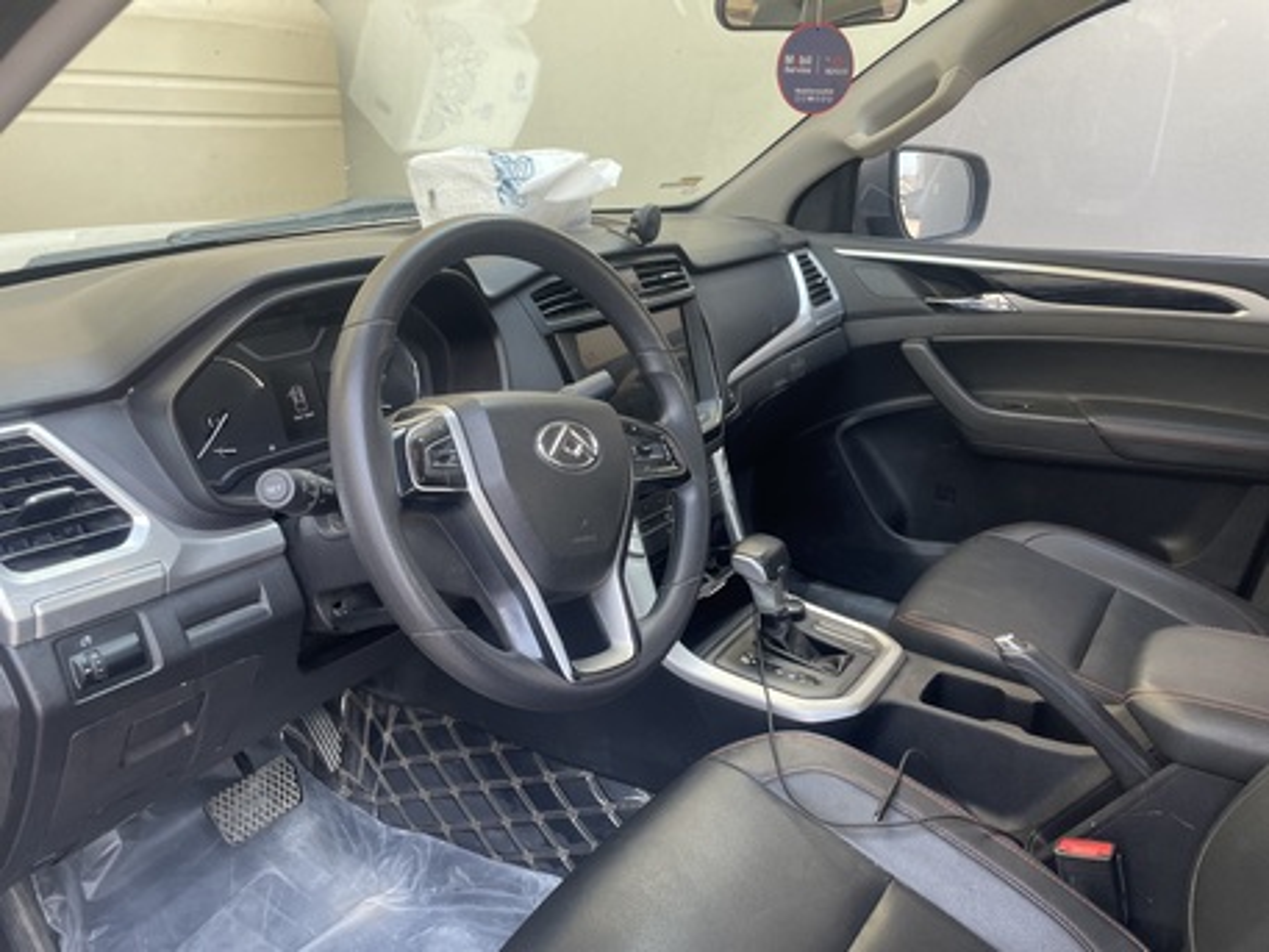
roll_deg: -1.4
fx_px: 953
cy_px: 476
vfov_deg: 53.1
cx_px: 634
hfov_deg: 67.3
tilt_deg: -19.7
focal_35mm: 26
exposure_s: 1/121
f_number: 1.6
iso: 80
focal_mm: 4.2
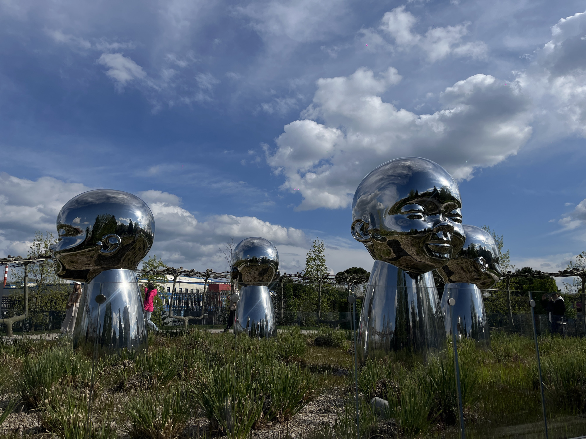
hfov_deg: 67.3
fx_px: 440
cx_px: 293
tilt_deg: +11.6
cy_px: 220
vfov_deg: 53.1
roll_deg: -0.2
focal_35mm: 26
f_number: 1.6
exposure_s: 1/11905
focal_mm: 5.1
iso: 50
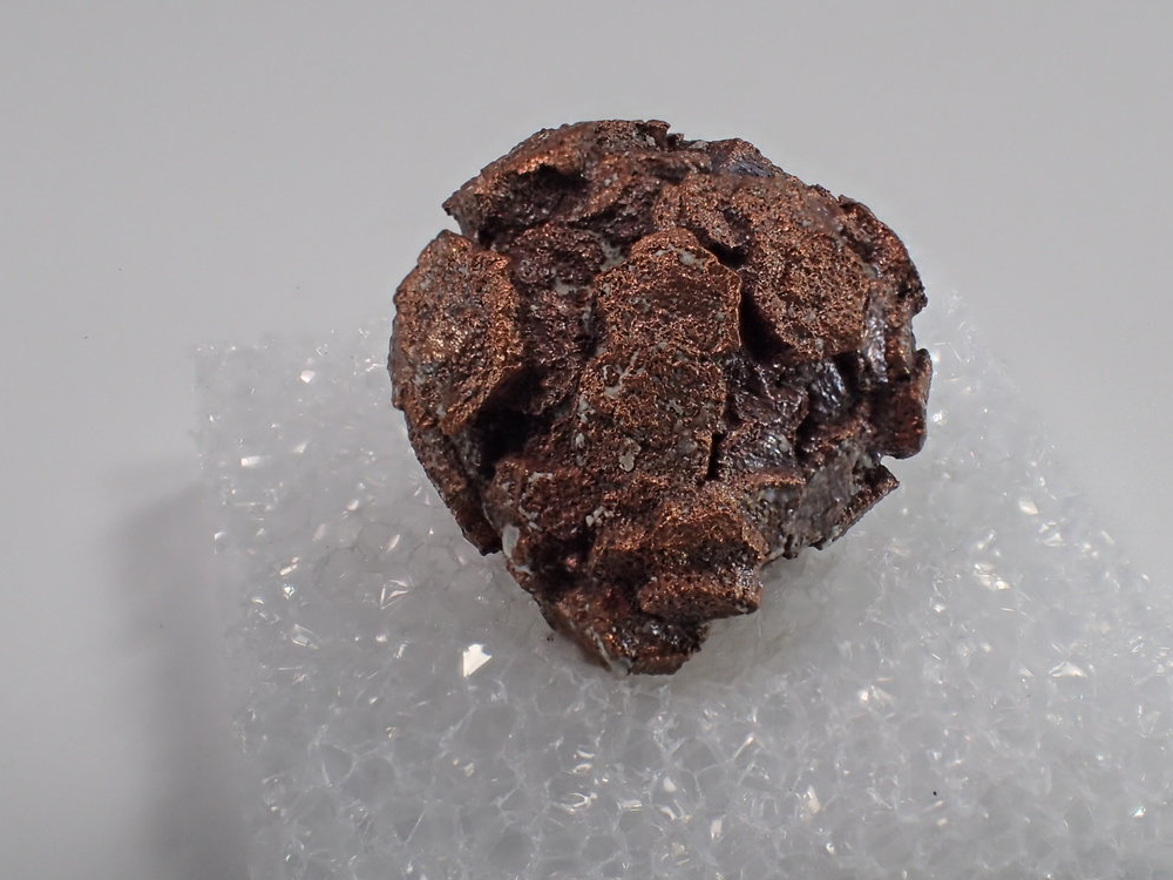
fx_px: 1627
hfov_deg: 39.6
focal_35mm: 48
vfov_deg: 30.2
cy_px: 366
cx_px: 659
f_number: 3.2
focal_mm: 5.5
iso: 100
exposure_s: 1/250
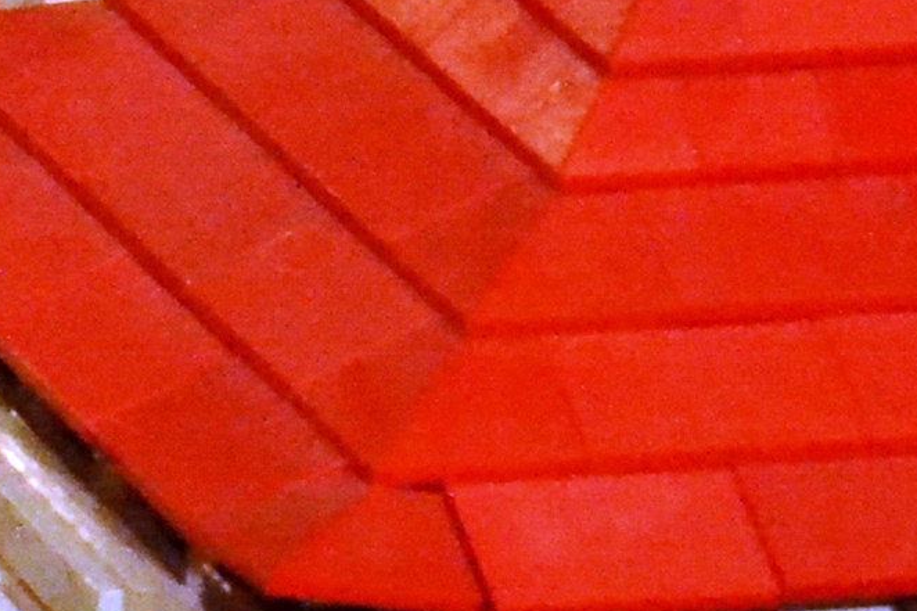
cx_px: -835
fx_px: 14629
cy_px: -12
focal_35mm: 574
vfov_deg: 2.4
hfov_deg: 3.6
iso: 3200
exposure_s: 1/60
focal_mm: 55
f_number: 5.6
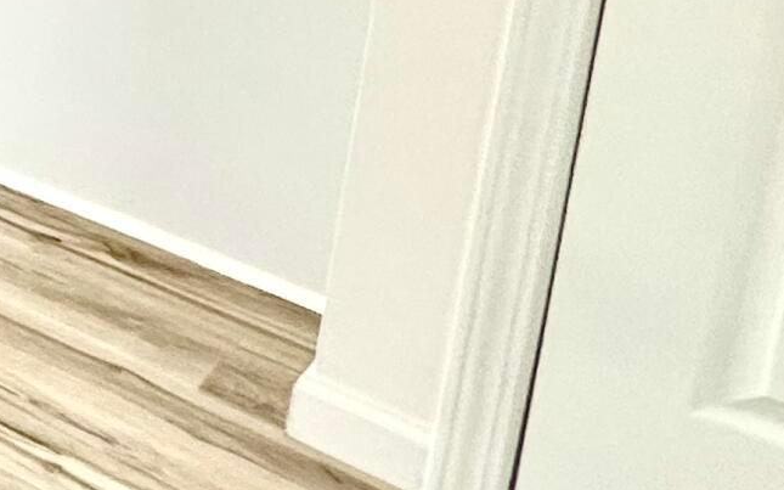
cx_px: -943
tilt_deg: -8.6
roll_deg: -0.8
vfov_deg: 16.0
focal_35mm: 69
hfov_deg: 16.9
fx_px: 1474
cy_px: -396
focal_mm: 2.22
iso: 40
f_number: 2.2
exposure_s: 1/147
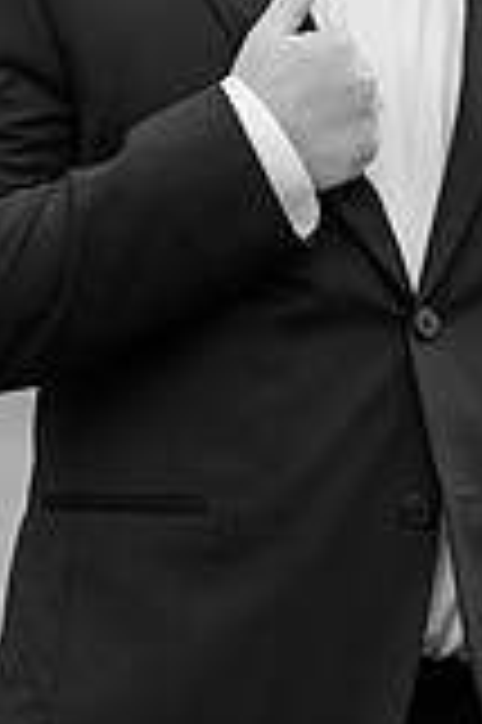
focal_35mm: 378
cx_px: 338
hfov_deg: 3.6
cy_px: 144
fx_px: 7607
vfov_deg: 5.5
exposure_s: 1/800
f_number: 2.2
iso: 100
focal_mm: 135
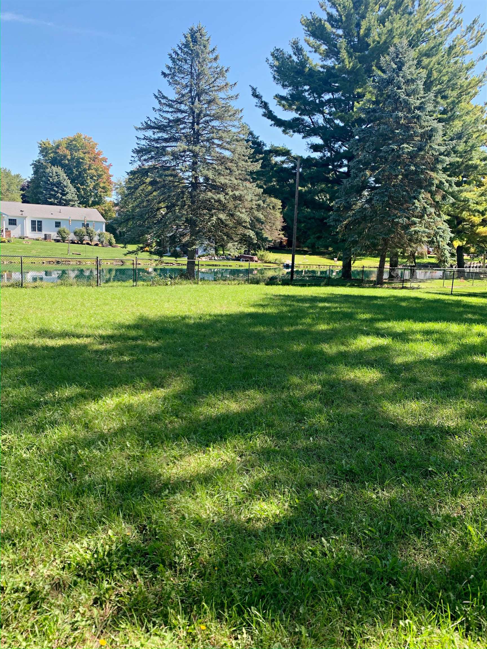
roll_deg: -2.4
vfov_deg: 67.3
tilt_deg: -8.9
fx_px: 488
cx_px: 244
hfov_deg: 53.1
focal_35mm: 26
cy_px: 324
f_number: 1.8
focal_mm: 4.25
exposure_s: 1/407
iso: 25
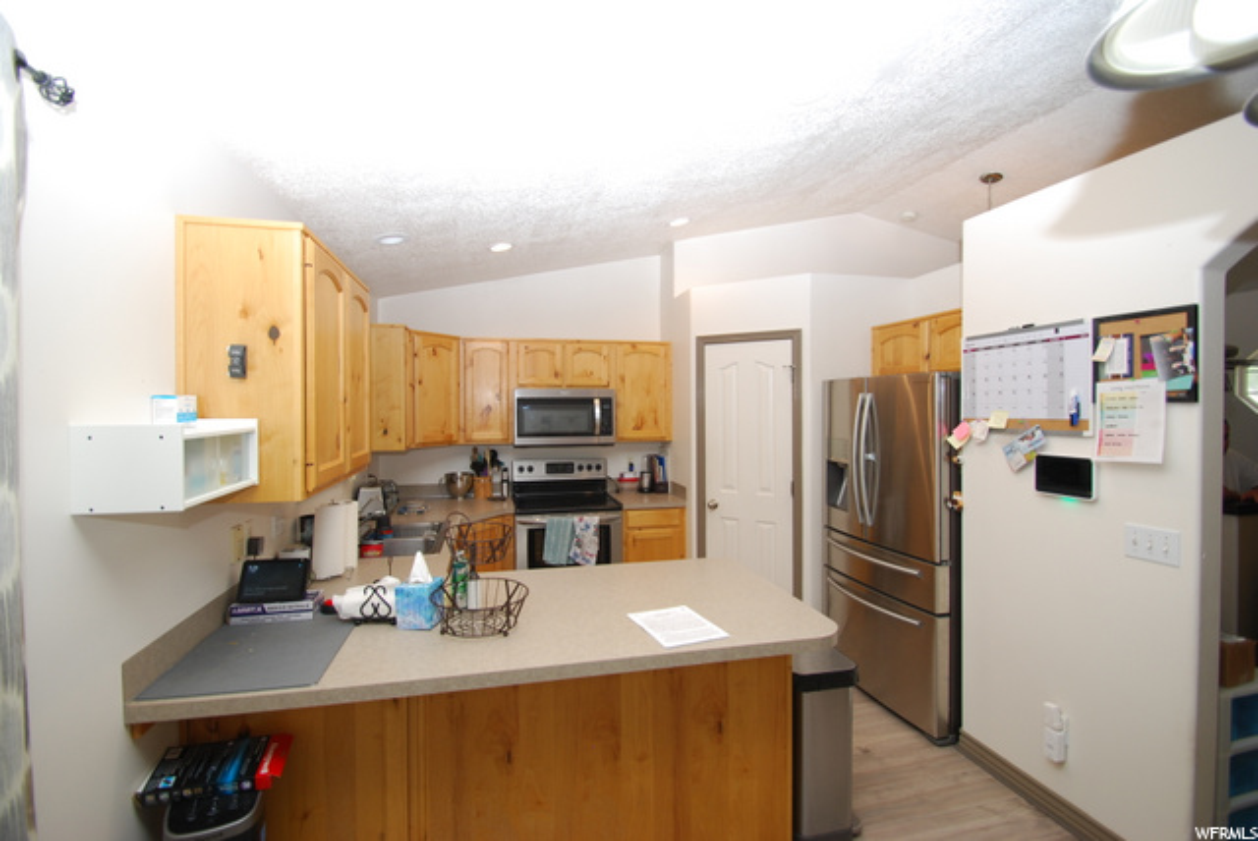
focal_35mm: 15
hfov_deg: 100.3
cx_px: 629
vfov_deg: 77.4
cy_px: 420
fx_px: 525
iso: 200
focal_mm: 10
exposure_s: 1/60
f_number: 4
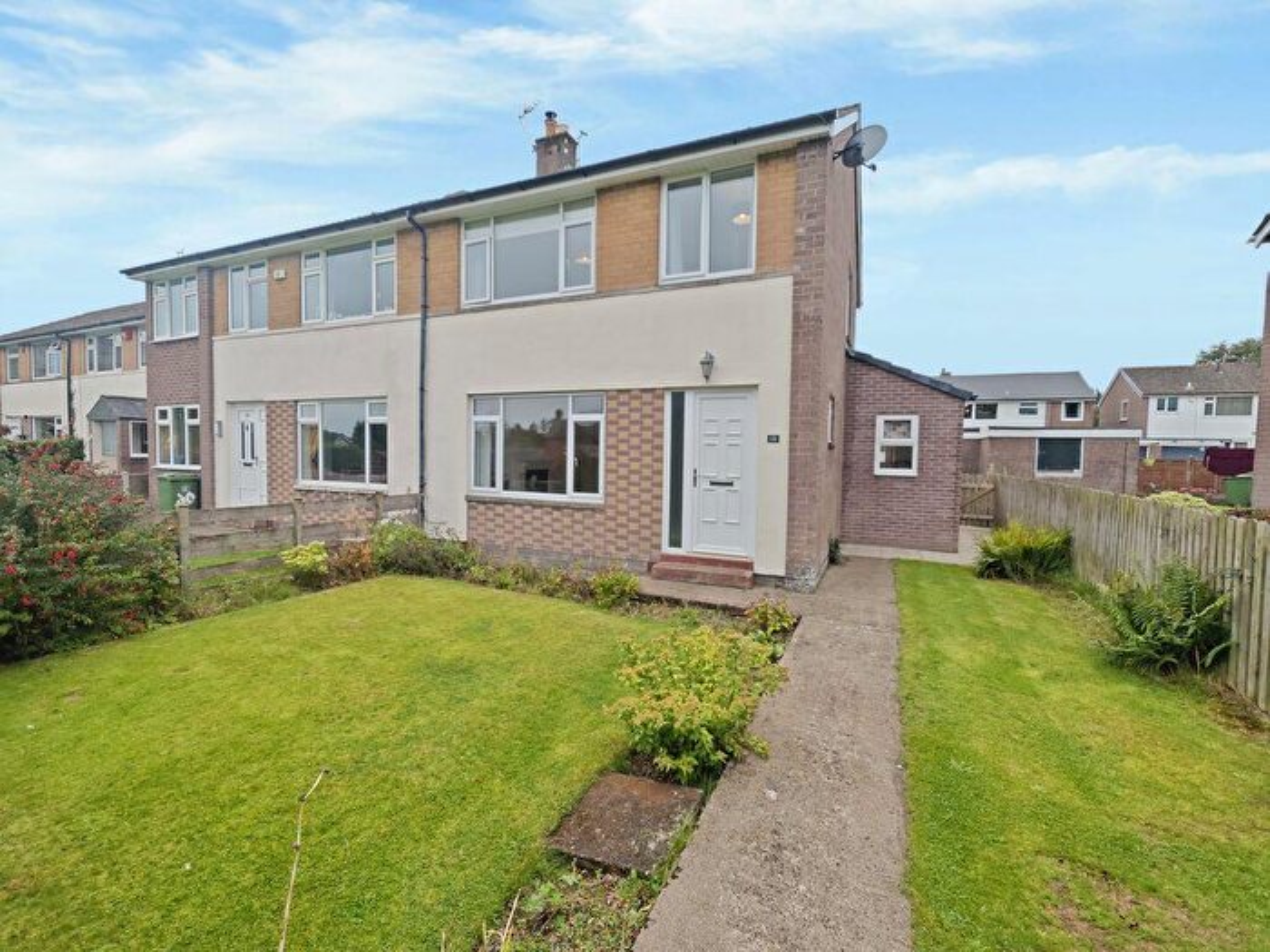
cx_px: 635
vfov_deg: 85.7
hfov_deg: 102.1
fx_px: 514
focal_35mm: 14
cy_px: 476
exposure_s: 1/528
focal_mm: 2.03
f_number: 1.8
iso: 50
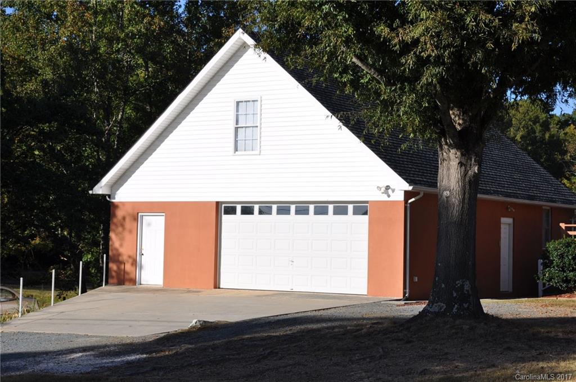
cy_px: 191
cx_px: 288
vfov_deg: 18.1
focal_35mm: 75
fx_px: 1198
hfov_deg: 27.0
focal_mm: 50
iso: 200
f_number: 10
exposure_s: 1/400
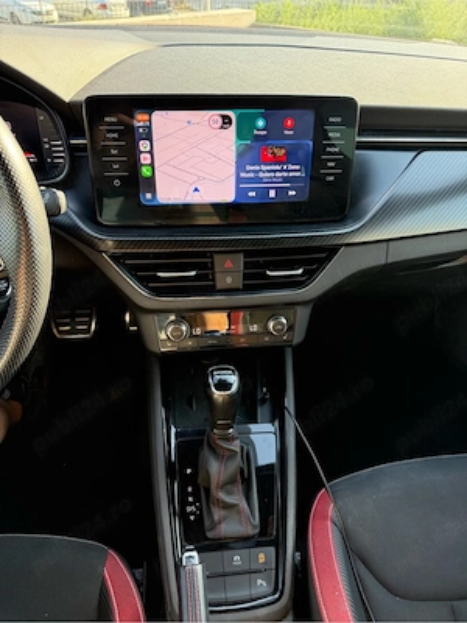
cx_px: 234
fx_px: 432
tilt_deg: -37.7
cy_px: 312
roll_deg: -4.1
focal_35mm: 24
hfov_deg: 56.8
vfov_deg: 71.6
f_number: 1.78
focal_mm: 6.76
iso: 200
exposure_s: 1/203
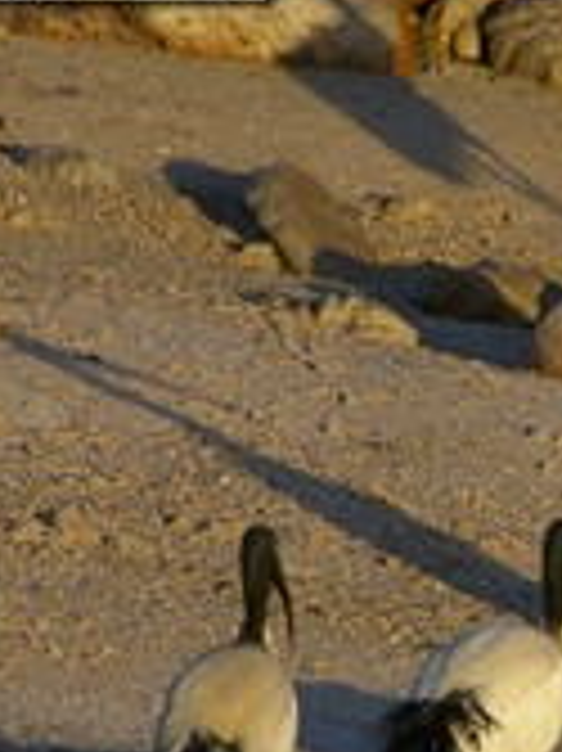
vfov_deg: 1.9
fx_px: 23040
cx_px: 877
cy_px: 547
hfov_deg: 1.4
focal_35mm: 1063
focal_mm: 300
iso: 200
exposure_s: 1/250
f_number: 8
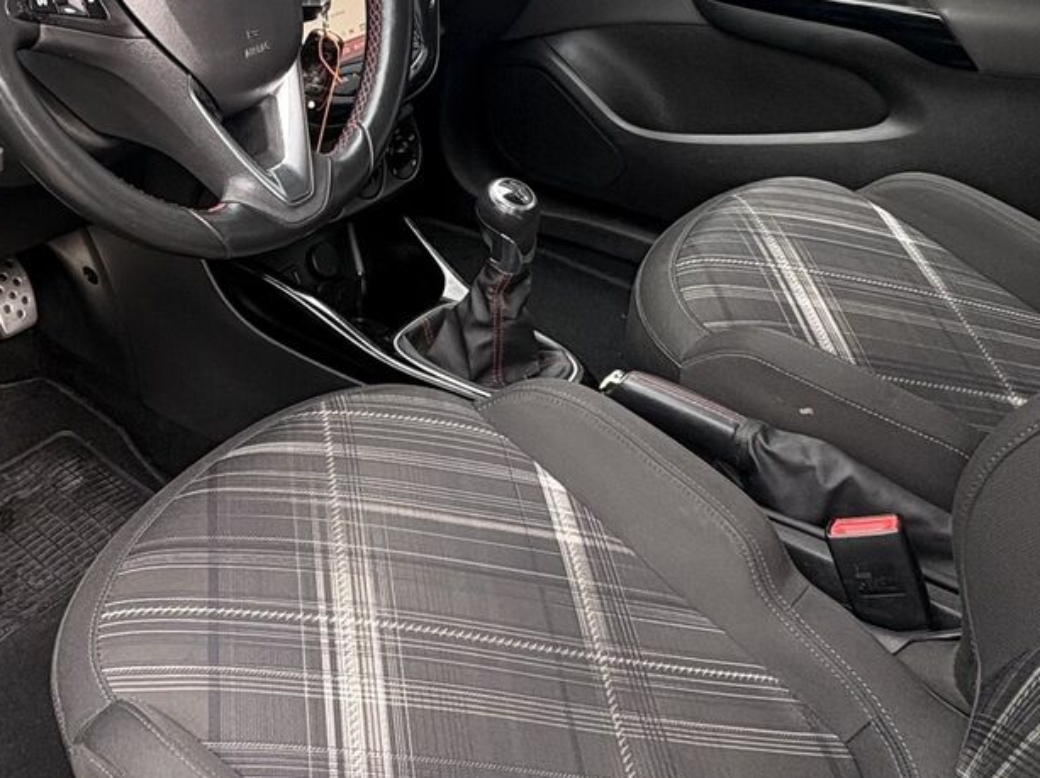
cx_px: 203
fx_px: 1171
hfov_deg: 45.4
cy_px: 258
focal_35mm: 39
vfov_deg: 36.4
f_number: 2.2
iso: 50
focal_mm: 2.22
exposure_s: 1/99
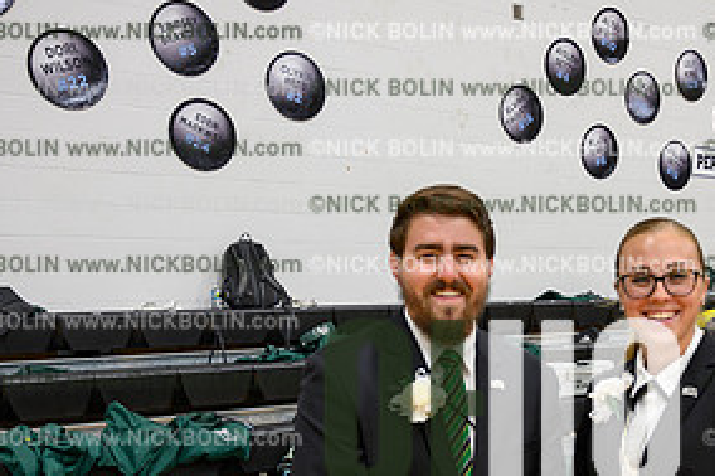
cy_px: 438
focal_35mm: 49
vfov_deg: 26.5
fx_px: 973
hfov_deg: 39.7
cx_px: 501
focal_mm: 24
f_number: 4.5
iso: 200
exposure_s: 1/15
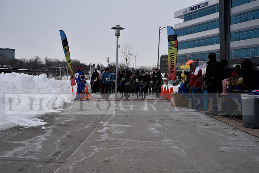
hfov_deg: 53.1
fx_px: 259
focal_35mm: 36
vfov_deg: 36.9
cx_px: 130
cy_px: 86
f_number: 10
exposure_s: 1/400
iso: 400
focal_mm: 36
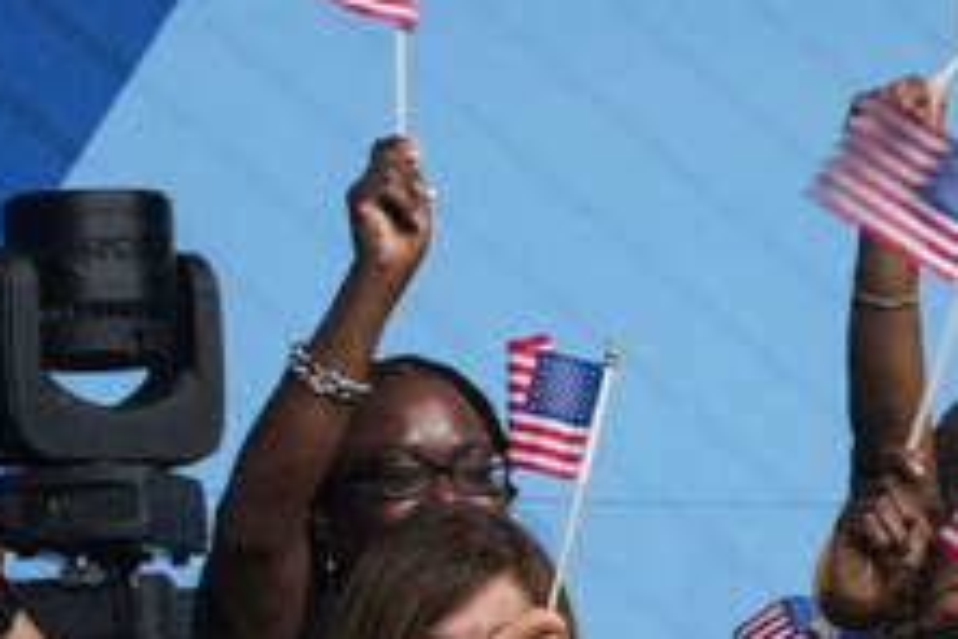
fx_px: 13650
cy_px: 749
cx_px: 2179
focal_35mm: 513
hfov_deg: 4.0
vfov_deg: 2.7
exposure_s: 1/320
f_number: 5.6
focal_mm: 111
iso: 2500
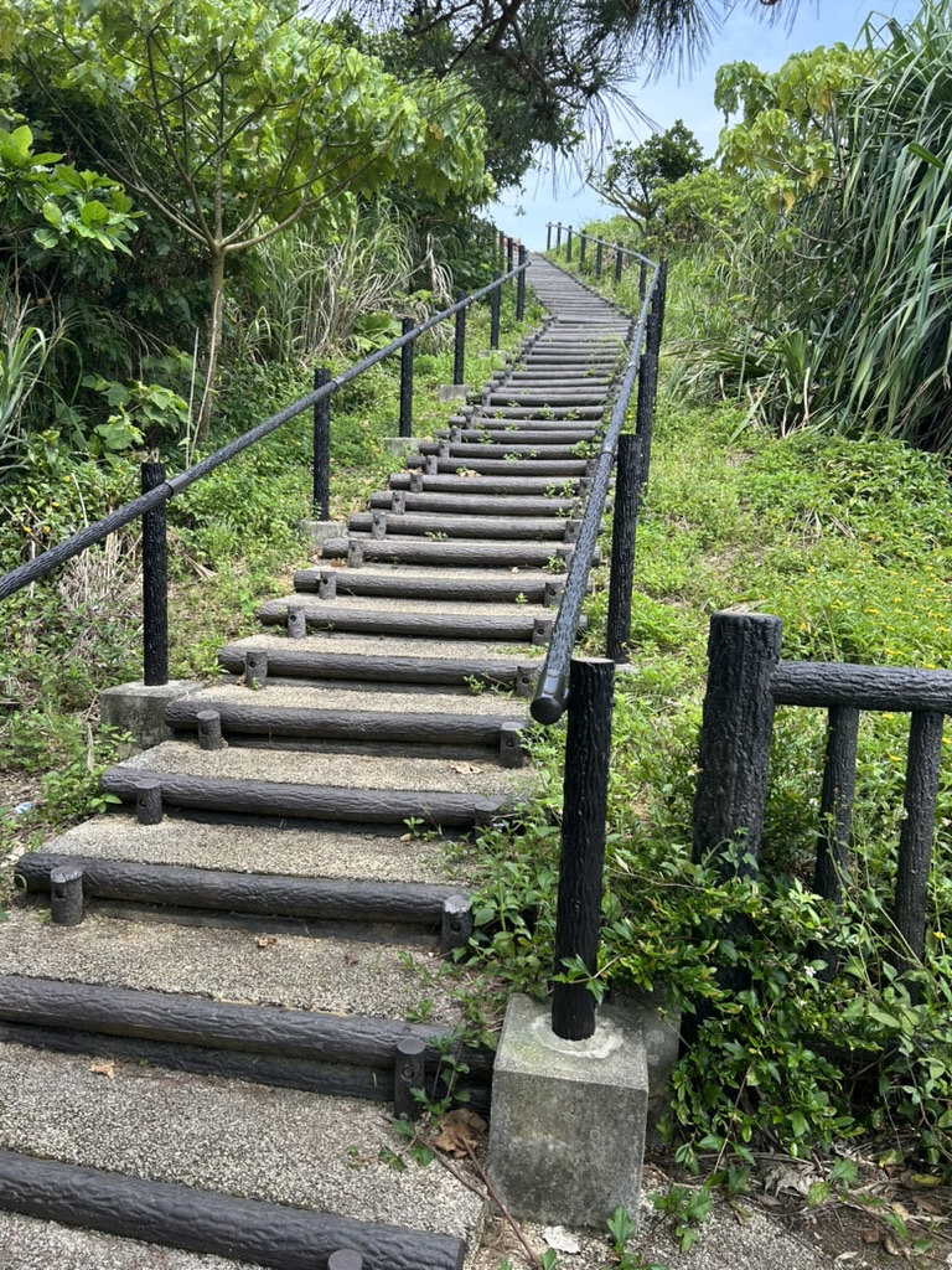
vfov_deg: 67.3
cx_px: 476
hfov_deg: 53.1
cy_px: 635
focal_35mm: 26
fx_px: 953
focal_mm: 5.7
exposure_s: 1/1377
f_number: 1.5
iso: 50
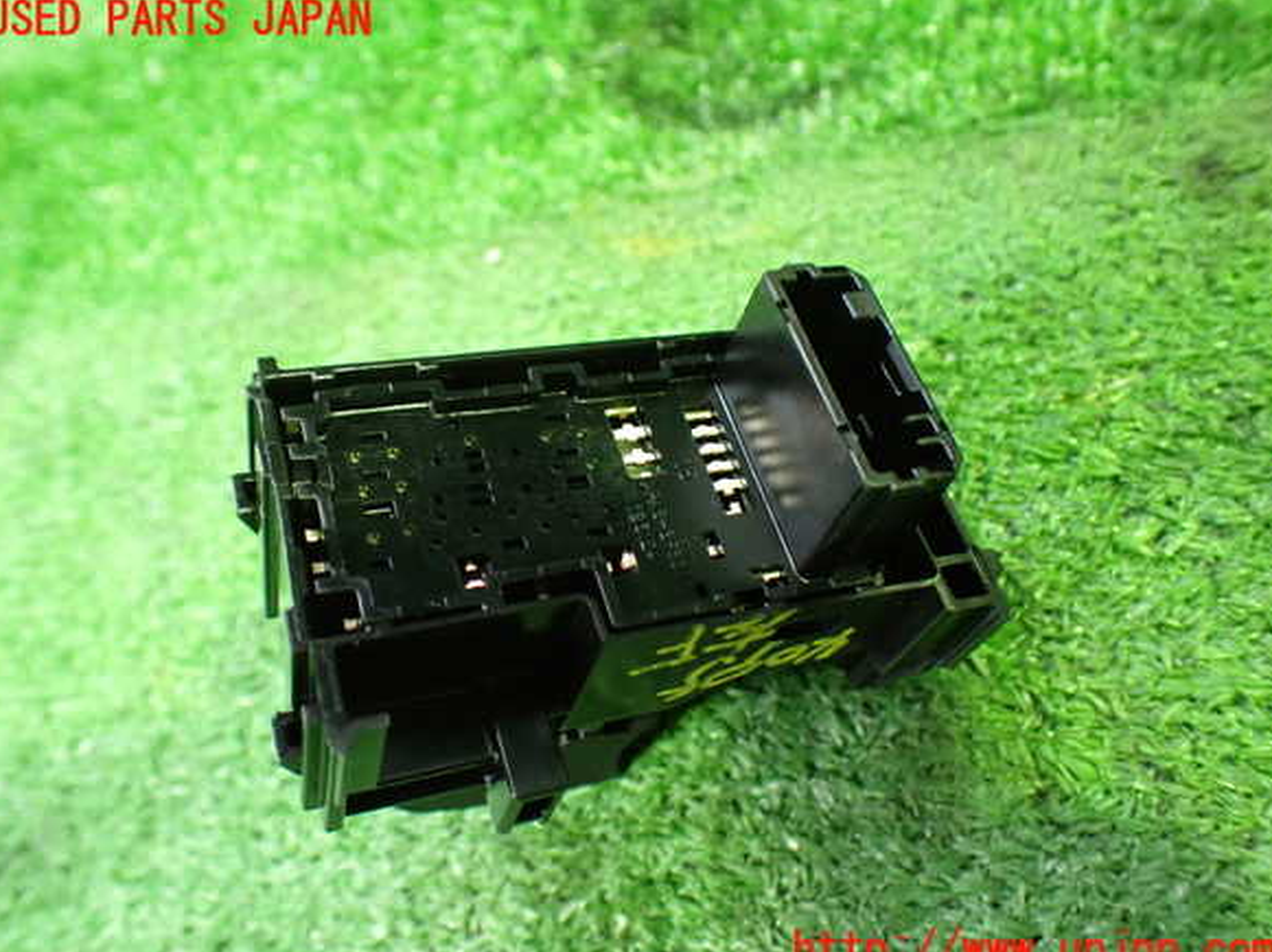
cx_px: 631
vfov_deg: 45.4
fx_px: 1138
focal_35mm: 31
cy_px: 486
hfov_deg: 58.4
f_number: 2.3
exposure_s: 1/30
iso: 1000
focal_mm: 5.4
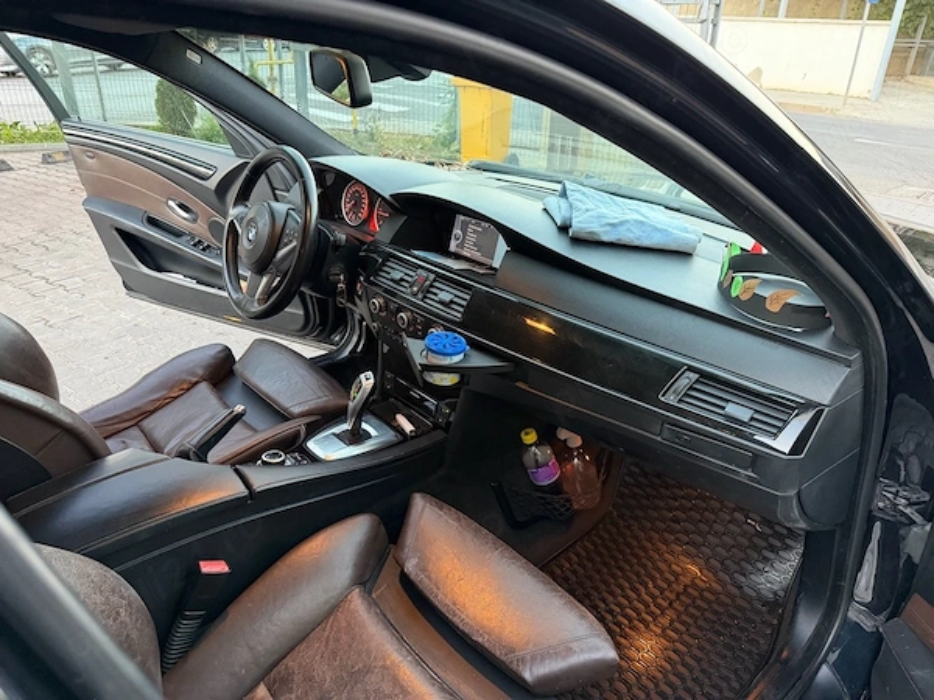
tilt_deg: -27.1
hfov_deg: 71.6
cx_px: 467
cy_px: 350
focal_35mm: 24
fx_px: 648
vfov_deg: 56.8
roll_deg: -1.4
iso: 640
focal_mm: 6.76
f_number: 1.78
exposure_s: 1/60
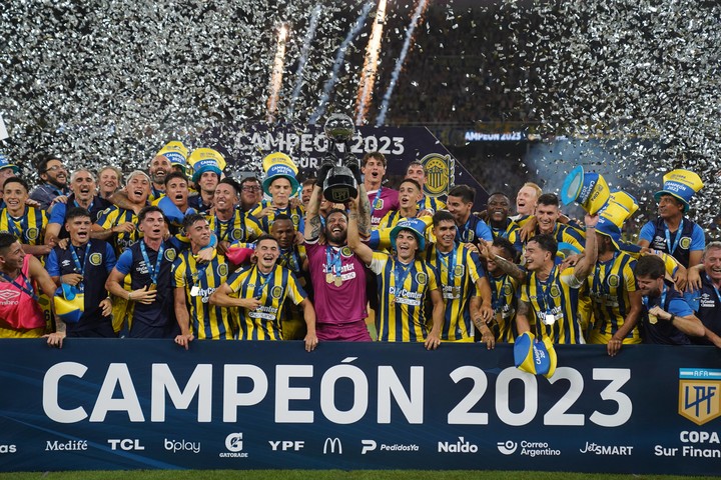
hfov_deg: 33.4
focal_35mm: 60
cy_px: 240
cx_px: 360
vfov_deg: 22.6
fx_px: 1202
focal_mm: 60
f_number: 2.8
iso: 2000
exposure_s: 1/1250
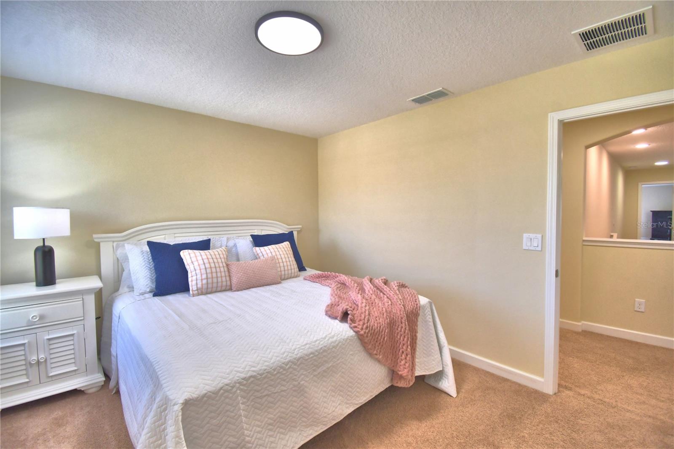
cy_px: 224
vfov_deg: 77.3
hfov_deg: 100.4
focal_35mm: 15
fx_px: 281
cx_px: 337
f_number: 4.5
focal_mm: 10
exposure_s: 1/125
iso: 360
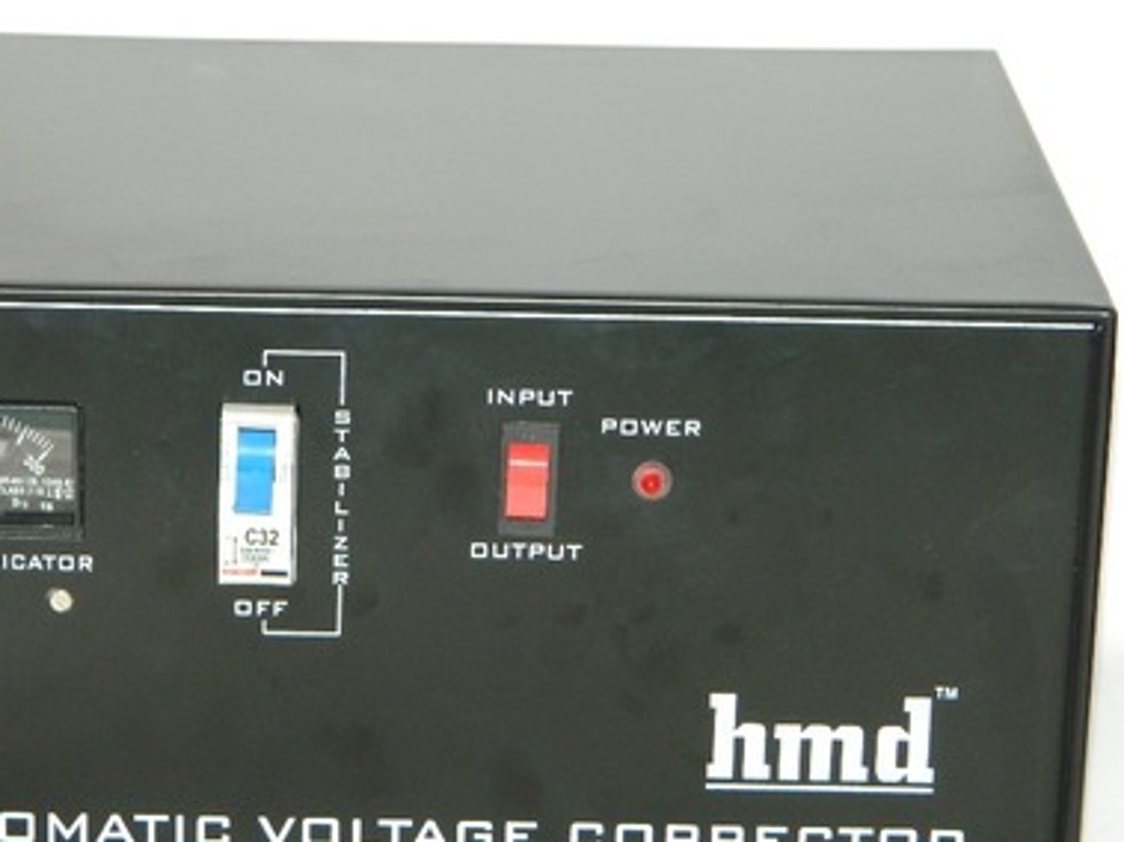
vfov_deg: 10.9
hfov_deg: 14.5
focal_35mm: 136
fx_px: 4415
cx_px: 415
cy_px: 449
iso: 200
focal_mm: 18.6
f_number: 4.5
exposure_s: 1/60
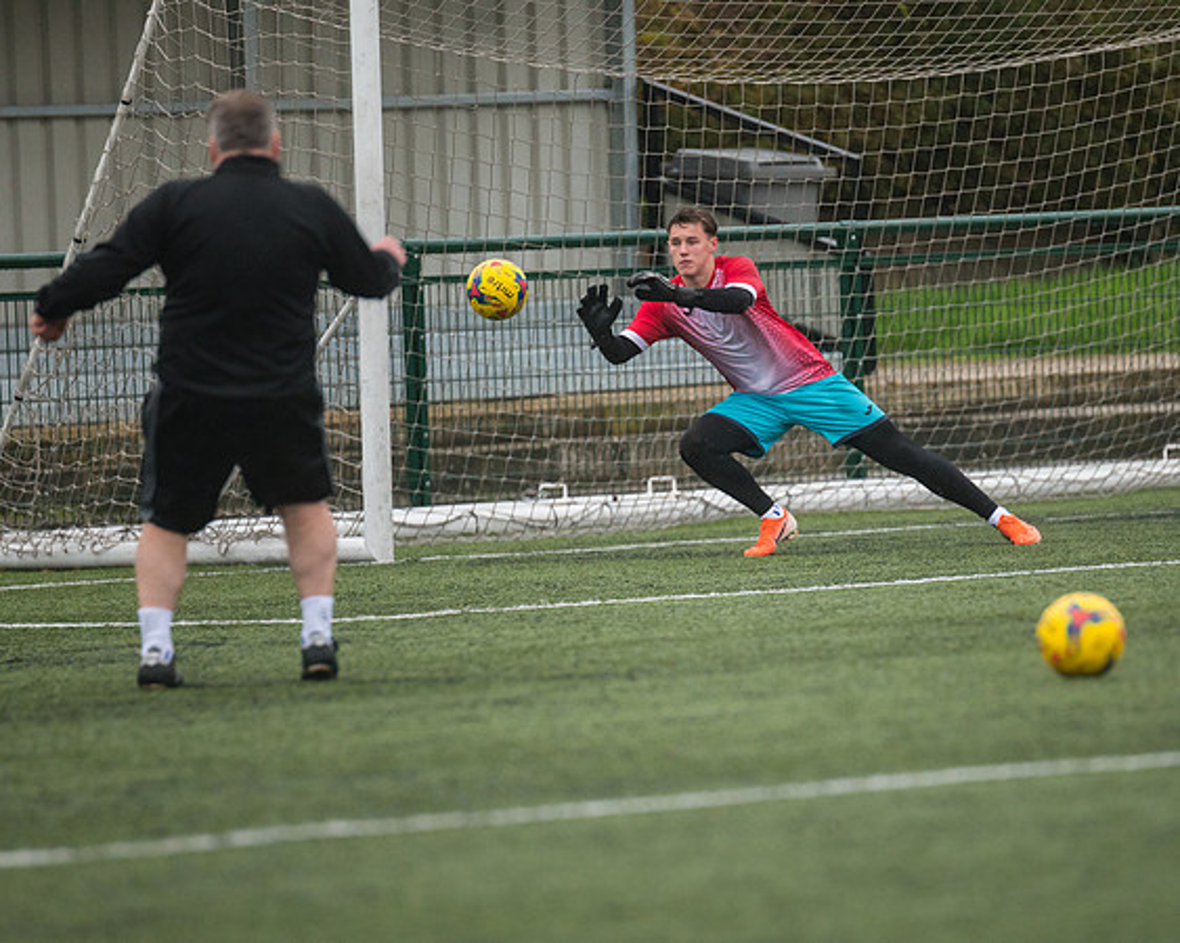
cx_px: 761
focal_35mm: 382
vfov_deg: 4.0
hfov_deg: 5.1
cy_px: 533
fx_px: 13352
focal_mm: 300
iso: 2000
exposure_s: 1/1250
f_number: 2.8
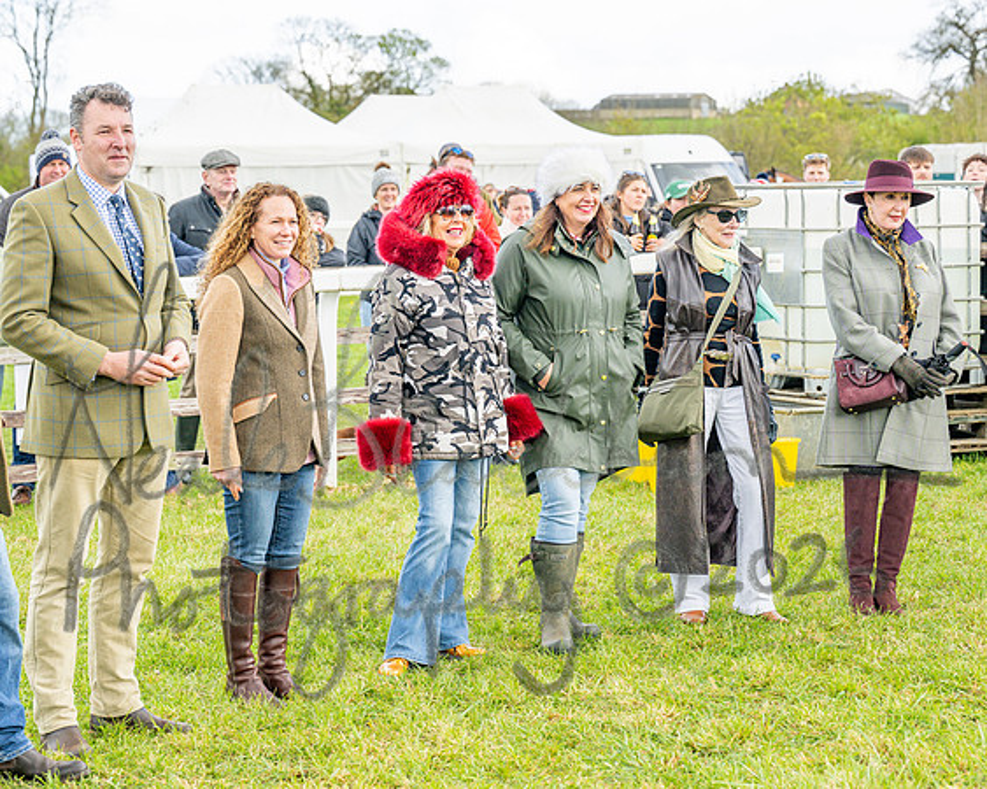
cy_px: 352
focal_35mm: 87
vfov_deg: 17.6
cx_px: 450
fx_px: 2553
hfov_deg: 21.9
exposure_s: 1/640
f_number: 4.5
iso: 250
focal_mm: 70
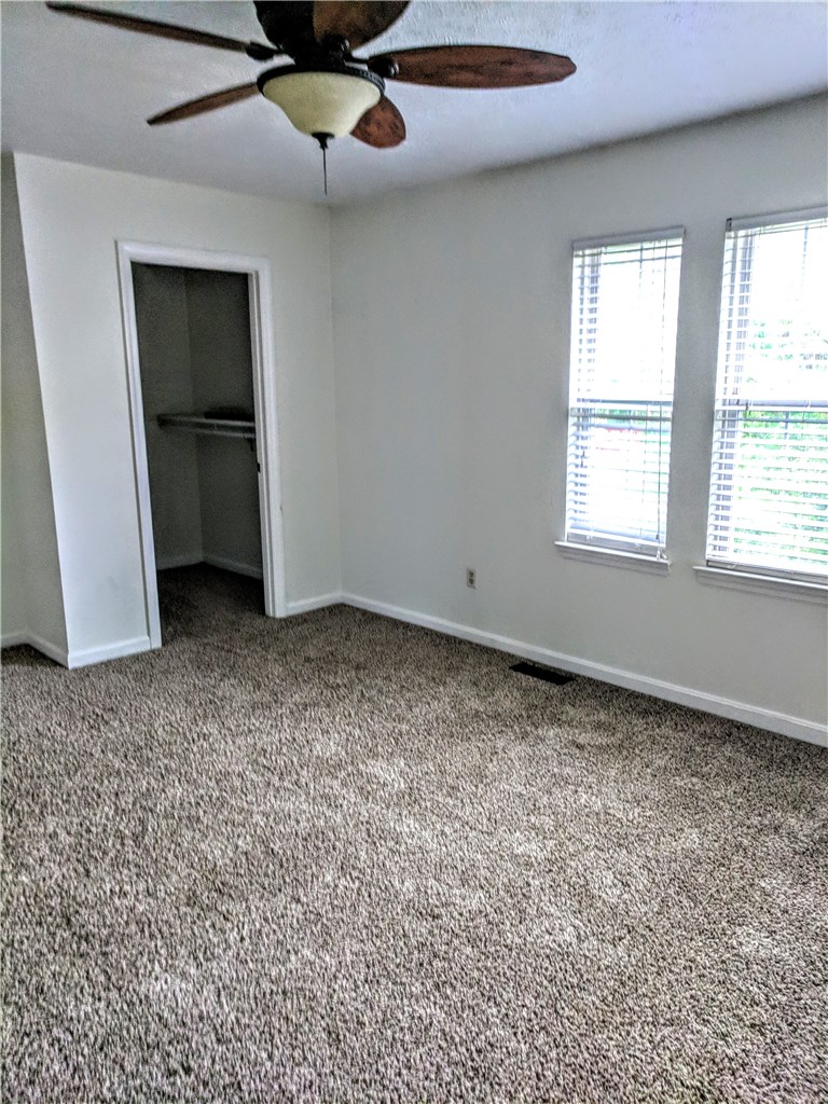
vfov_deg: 67.3
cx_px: 414
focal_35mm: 26
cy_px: 552
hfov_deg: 53.1
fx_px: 829
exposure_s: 1/60
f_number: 2
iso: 387
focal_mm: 4.67
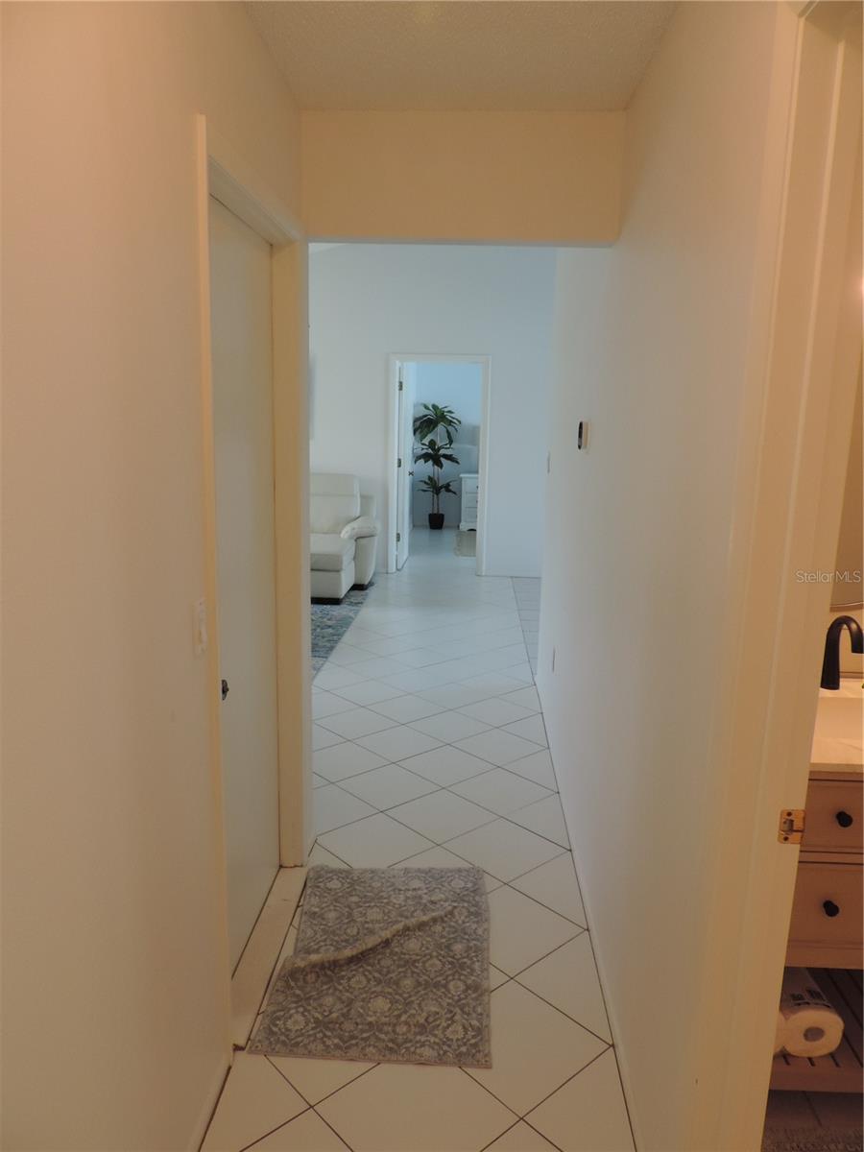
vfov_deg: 71.6
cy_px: 576
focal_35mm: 24
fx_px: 799
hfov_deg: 56.8
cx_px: 432
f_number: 3
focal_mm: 4.3
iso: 220
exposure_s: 1/30
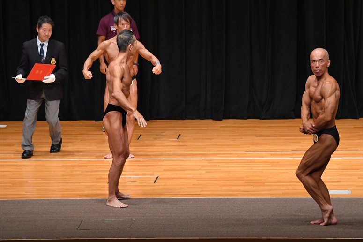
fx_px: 2036
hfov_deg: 10.2
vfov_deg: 6.8
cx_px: 182
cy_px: 121
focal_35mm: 202
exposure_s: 1/400
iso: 4000
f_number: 5.6
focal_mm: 135
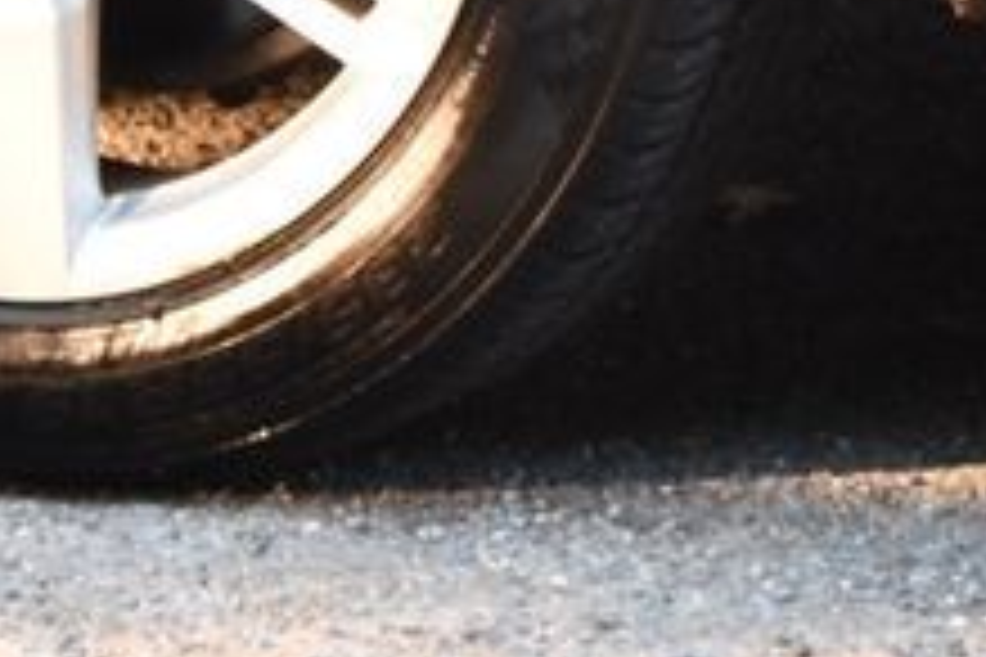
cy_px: -266
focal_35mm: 483
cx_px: -9
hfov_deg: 4.3
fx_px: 13228
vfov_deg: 2.8
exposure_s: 1/125
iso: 900
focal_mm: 110
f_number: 4.8
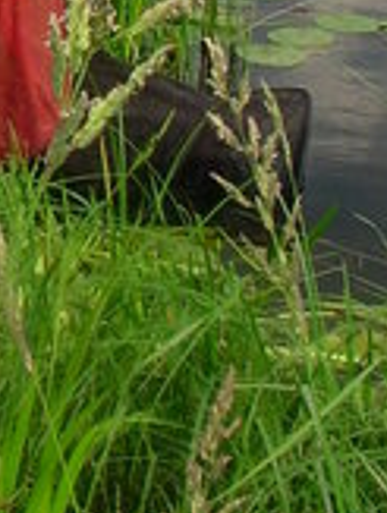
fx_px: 2762
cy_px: -245
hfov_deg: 7.9
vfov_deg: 10.3
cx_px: -198
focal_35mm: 186
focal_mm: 6.3
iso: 50
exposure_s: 1/430
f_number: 4.9
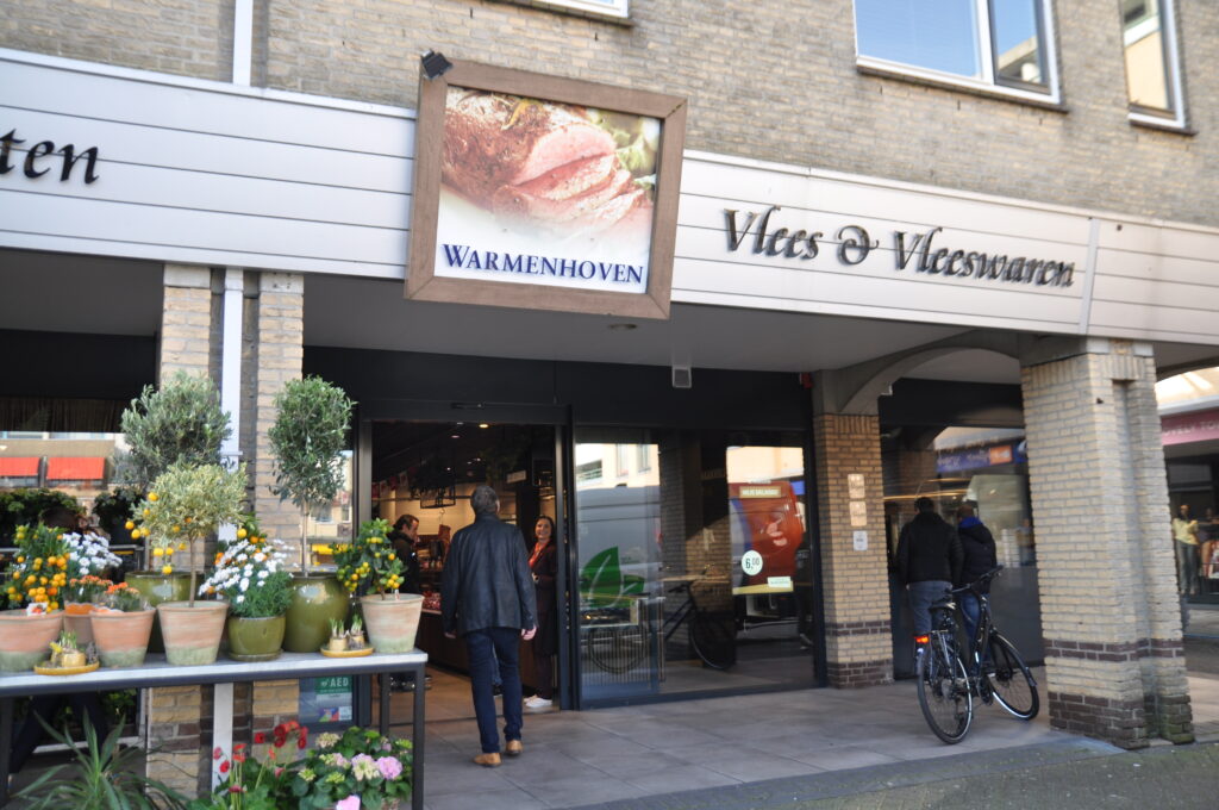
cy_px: 405
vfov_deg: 43.5
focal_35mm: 30
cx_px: 610
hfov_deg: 62.0
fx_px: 1015
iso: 200
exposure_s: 1/200
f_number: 3.2
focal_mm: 20
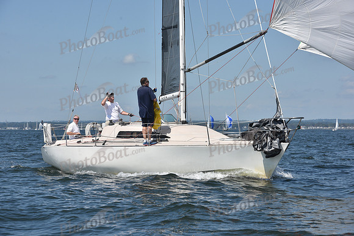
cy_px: 118
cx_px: 177
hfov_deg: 18.6
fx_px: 1082
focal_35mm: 110
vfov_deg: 12.5
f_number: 10
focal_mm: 110
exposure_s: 1/1250
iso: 320
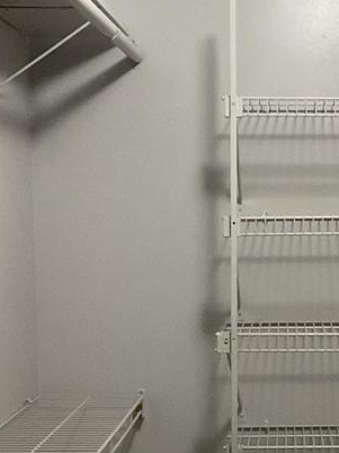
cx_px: 318
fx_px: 1020
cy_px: 314
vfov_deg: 24.9
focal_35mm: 78
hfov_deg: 18.5
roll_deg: +1.0
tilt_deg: -4.7
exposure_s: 1/30
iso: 400
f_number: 1.8
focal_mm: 3
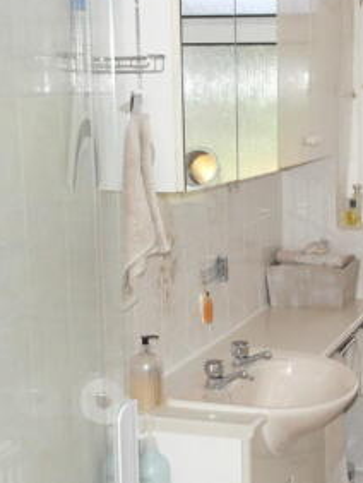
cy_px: 253
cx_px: 366
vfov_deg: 28.9
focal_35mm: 67
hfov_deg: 21.2
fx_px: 935
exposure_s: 1/40
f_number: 13
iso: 800
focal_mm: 20
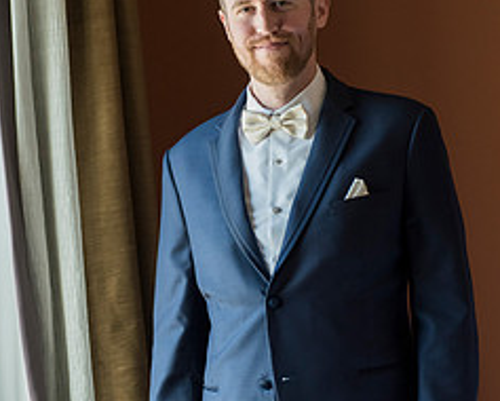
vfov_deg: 9.4
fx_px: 2429
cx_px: 268
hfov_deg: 11.8
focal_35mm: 164
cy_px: 186
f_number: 3.5
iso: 2500
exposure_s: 1/640
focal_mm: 92
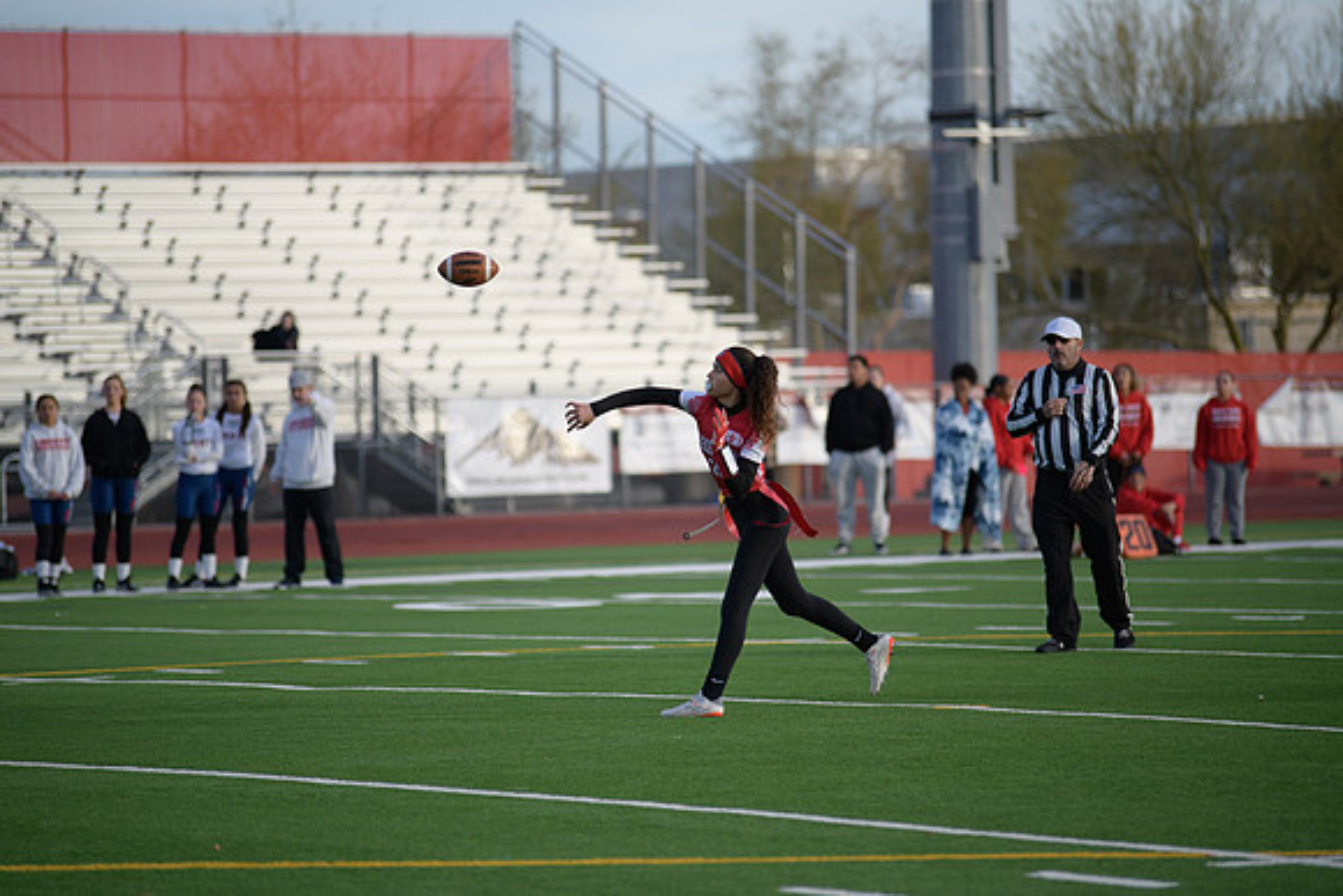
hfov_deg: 10.3
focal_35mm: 200
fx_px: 7463
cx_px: 672
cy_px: 448
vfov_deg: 6.9
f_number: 2.8
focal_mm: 200
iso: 640
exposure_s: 1/4000
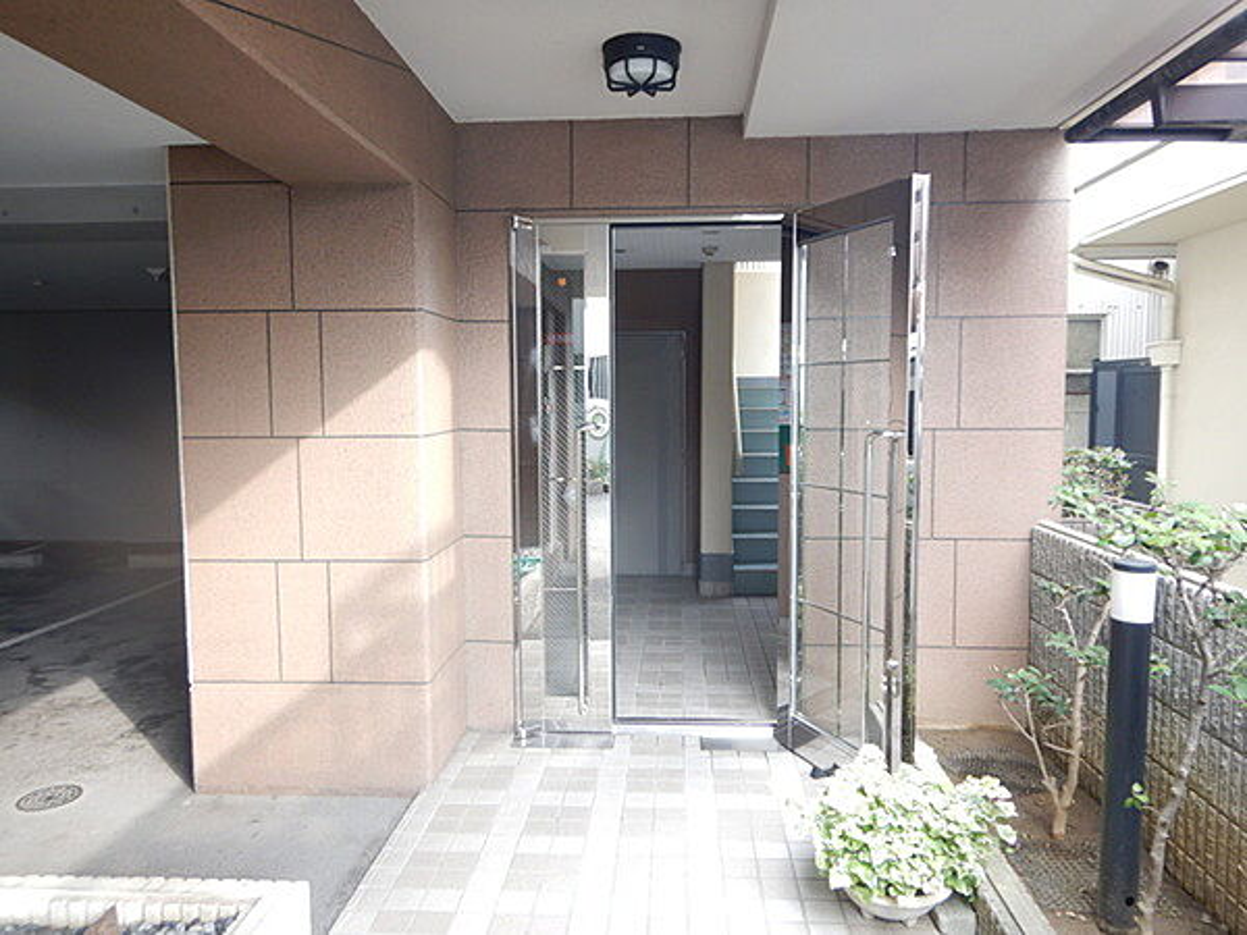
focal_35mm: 24
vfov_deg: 56.8
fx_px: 865
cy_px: 468
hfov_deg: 71.6
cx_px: 624
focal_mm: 4.3
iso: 140
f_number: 2.8
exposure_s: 1/30
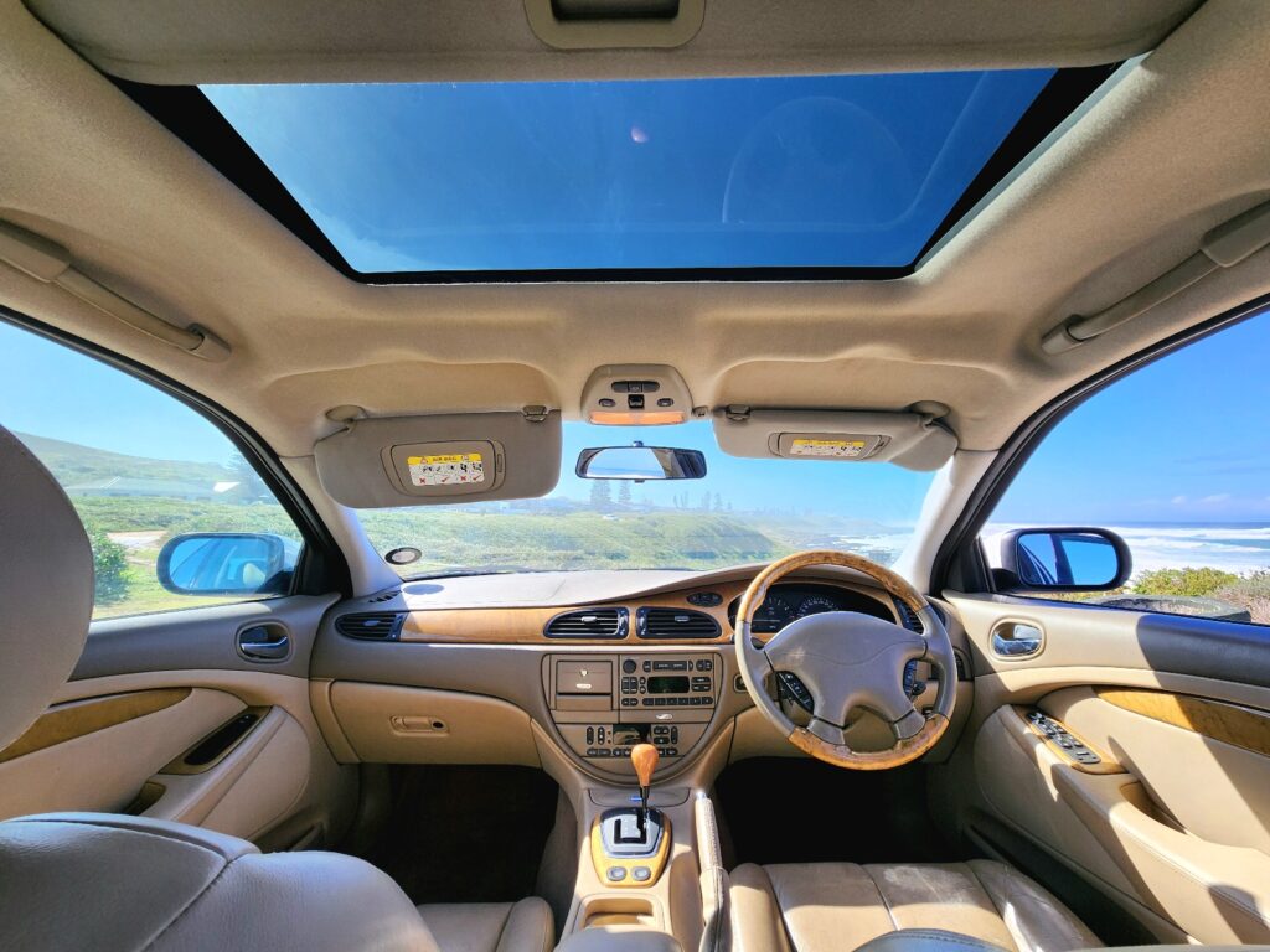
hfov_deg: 106.2
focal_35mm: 13
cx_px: 635
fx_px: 477
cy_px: 476
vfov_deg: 89.9
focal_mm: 2.2
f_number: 2.2
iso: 50
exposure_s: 1/556
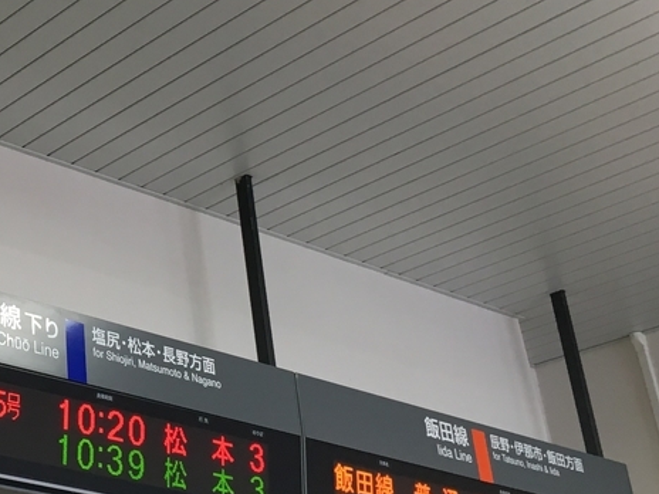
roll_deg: +0.8
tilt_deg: +28.6
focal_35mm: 75
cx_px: -81
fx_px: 1428
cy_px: 141
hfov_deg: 24.2
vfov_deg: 19.5
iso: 32
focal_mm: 4.15
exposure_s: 1/30
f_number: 2.2
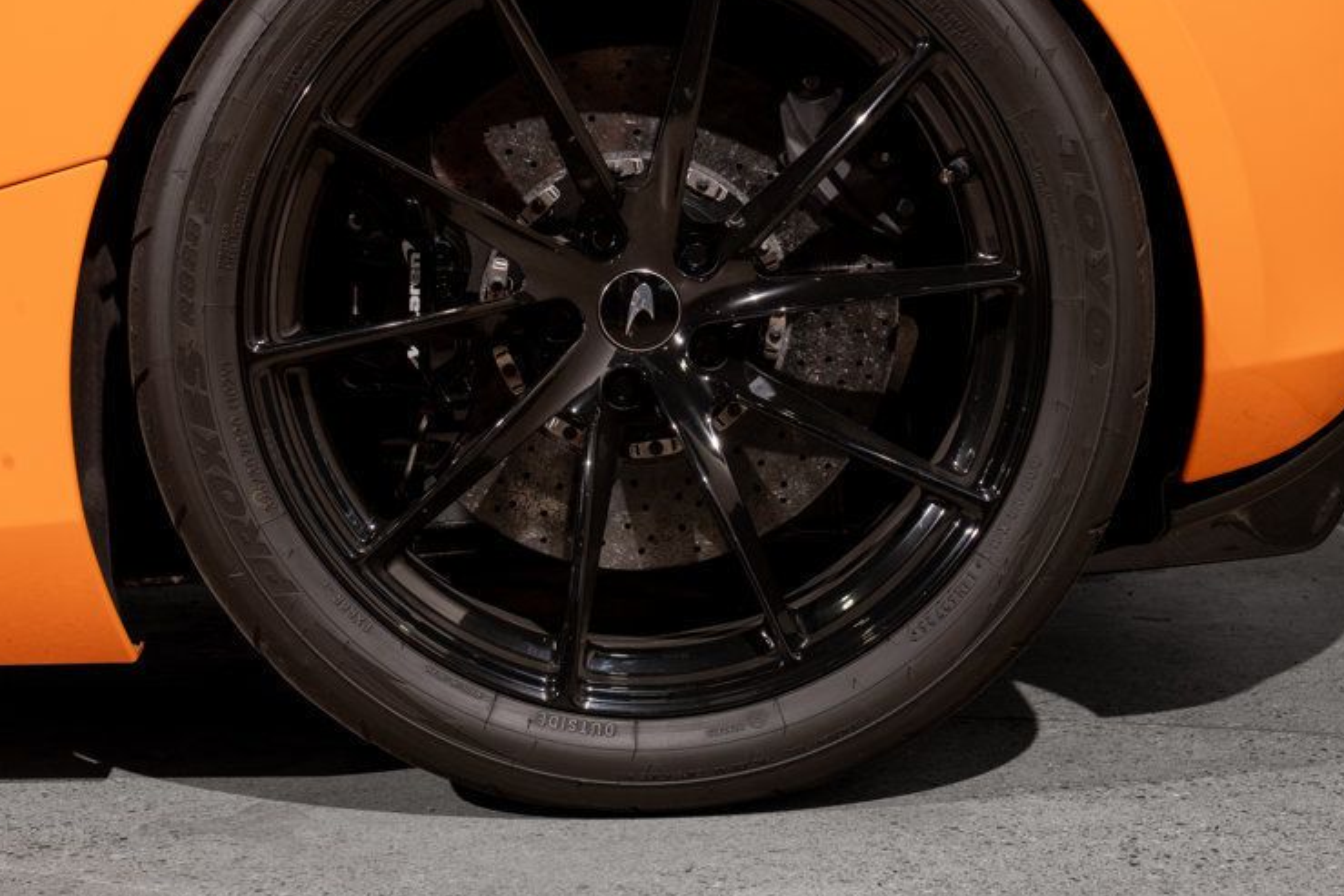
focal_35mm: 97
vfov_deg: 14.1
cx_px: 582
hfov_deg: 21.0
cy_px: 306
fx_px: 3622
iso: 320
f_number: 11
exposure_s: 1/50
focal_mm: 70
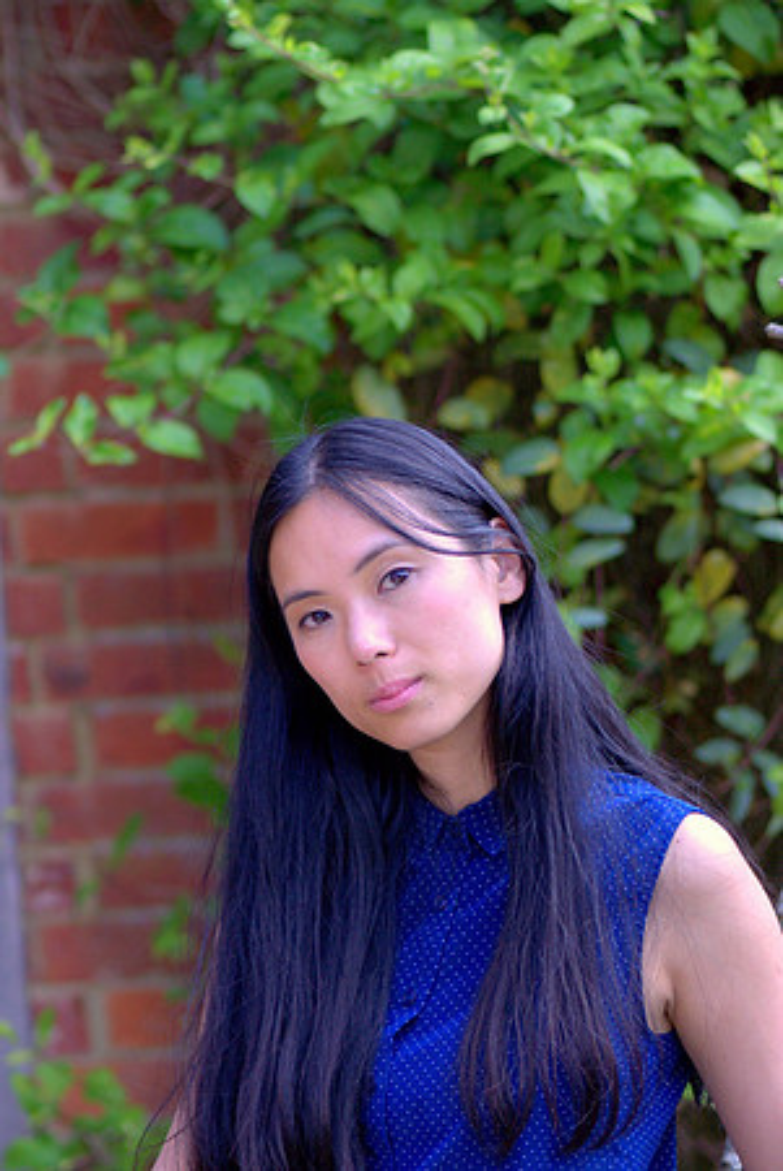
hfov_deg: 9.2
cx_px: 392
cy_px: 586
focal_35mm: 150
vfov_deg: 13.7
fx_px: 4882
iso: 125
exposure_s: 1/1600
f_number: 2.8
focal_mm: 100
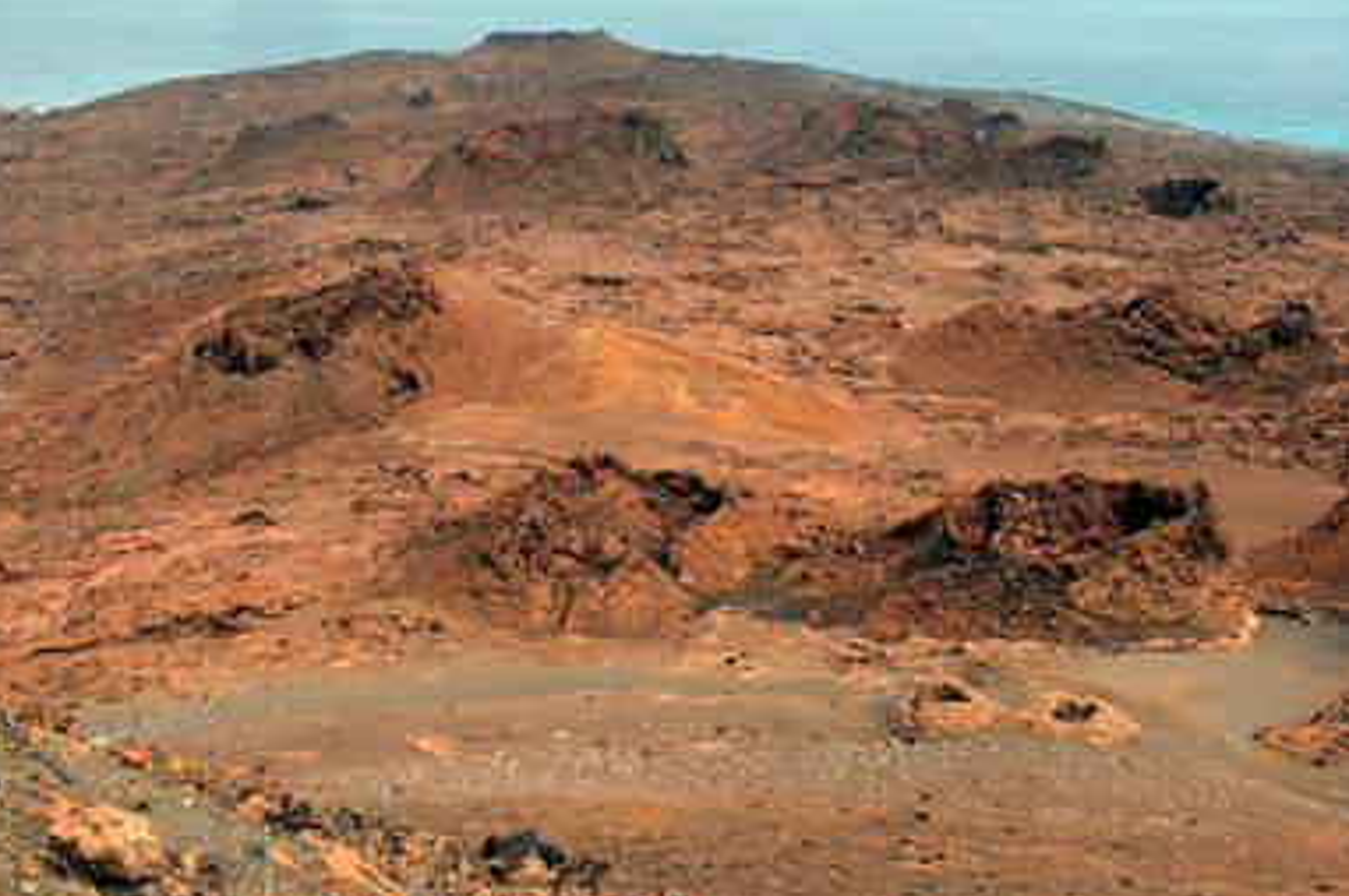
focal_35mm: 55
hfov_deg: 36.3
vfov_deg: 24.6
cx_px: 669
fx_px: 2059
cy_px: 416
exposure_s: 1/197
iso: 100
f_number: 4.8
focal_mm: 10.64
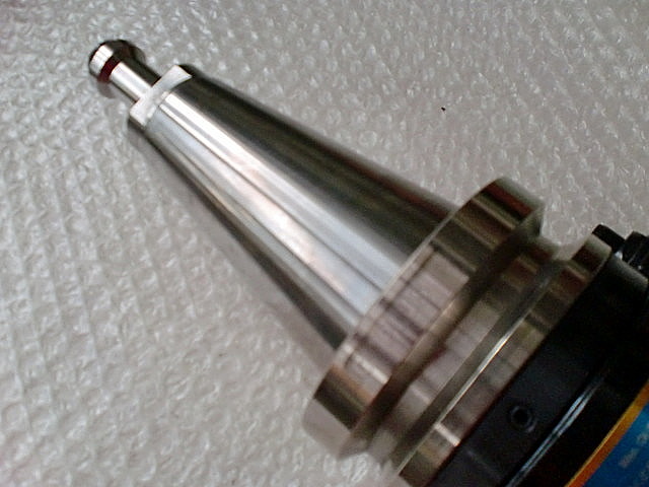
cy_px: 244
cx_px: 324
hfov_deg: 52.6
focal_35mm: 35
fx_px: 656
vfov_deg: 40.7
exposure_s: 1/60
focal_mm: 6.3
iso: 320
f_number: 3.1
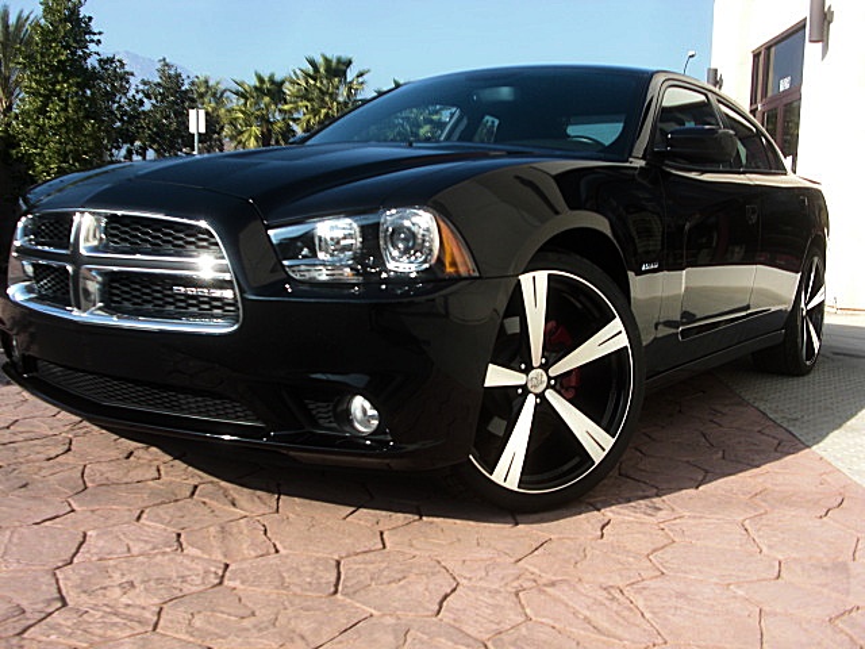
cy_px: 324
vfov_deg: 33.6
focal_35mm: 43
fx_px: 1075
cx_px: 432
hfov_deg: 43.9
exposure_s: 1/400
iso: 50
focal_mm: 7.6
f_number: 3.1
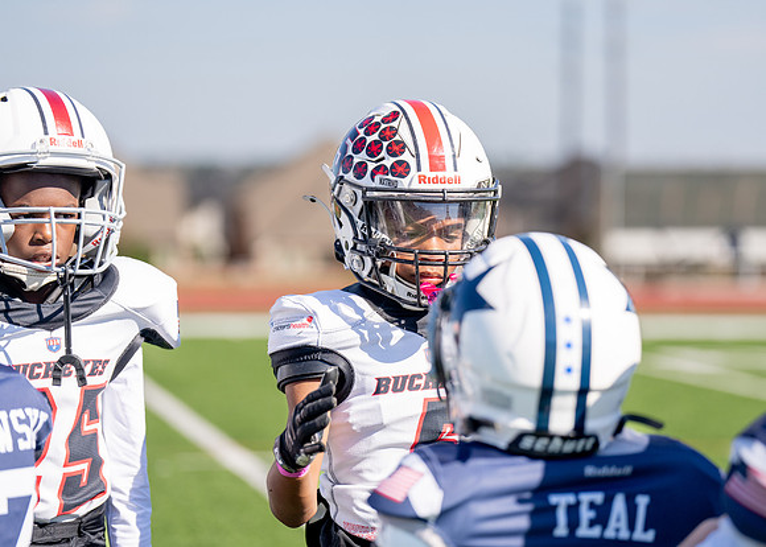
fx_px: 3009
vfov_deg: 10.4
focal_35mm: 138
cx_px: 405
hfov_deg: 14.5
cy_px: 280
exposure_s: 1/4000
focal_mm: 126
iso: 250
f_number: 2.8
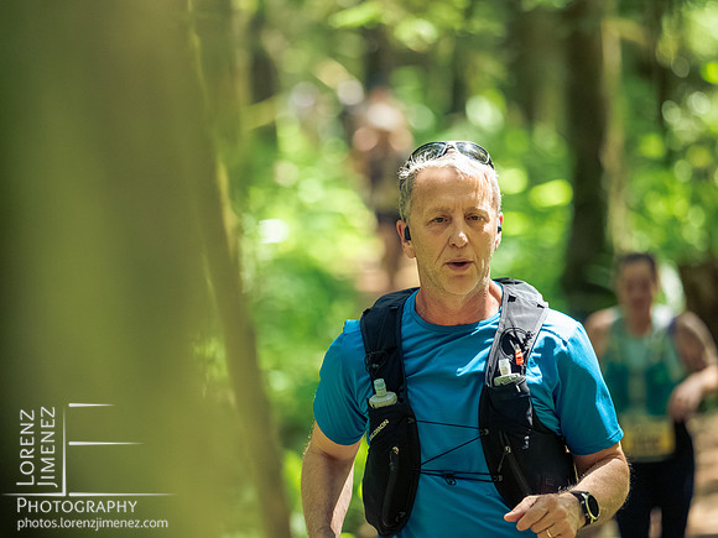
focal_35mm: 300
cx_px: 359
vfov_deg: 5.0
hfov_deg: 6.6
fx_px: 6223
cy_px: 269
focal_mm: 150
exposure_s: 1/800
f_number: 2.8
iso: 5000
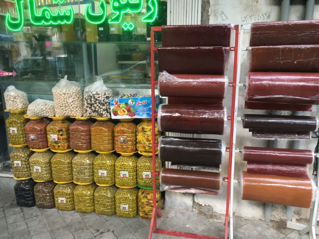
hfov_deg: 61.7
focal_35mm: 29
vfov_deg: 48.2
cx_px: 160
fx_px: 267
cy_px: 120
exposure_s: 1/33
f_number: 2.2
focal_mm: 4.15
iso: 25
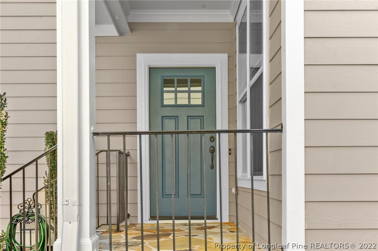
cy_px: 126
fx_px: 378
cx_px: 189
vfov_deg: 36.8
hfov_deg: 53.2
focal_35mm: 36
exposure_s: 1/80
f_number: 9
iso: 125
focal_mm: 36
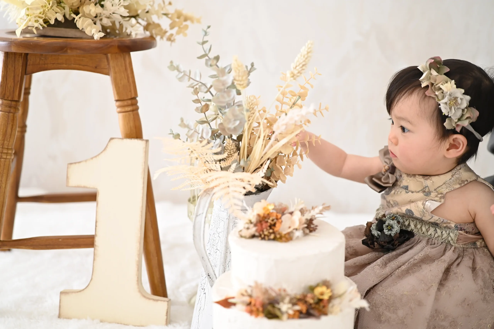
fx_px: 686
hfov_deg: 39.6
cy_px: 164
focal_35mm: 50
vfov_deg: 27.0
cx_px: 247
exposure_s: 1/160
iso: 500
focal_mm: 50
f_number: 2
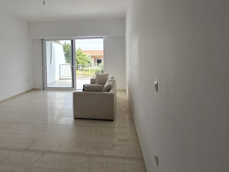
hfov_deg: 78.4
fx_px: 139
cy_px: 61
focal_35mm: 21
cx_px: 96
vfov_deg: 62.3
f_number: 2.2
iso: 50
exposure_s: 1/357
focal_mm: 2.2
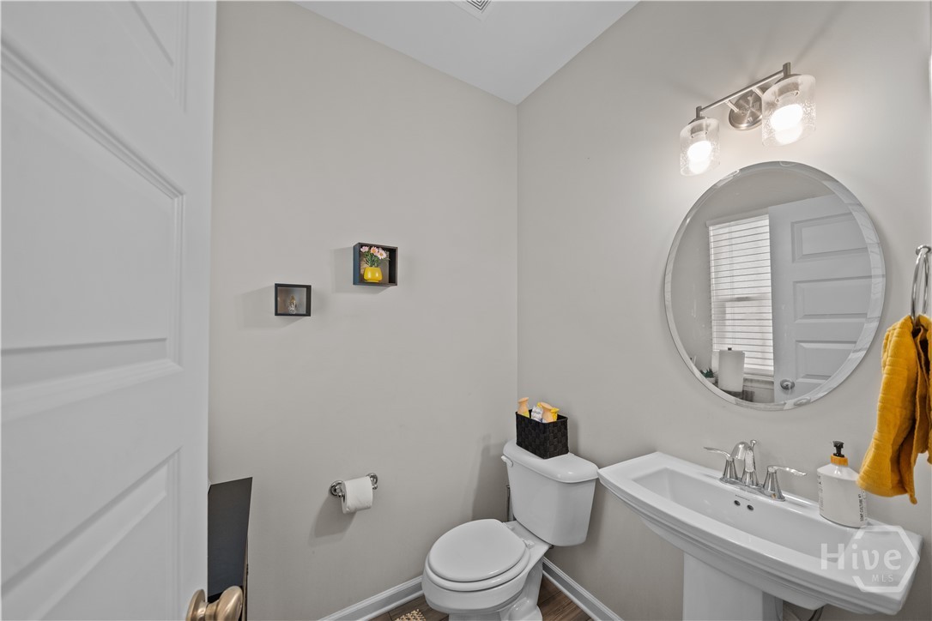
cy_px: 310
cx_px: 466
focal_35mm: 12
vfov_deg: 90.0
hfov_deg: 112.6
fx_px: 311
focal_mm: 12
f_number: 6.3
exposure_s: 1/30
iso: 1600
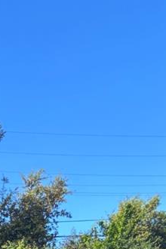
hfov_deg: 9.8
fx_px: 851
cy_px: 553
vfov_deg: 13.4
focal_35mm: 123
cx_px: -233
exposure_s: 1/1016
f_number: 1.6
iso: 50
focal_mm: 5.96
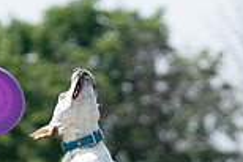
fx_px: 5986
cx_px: 188
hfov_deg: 2.3
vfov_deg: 1.6
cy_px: 295
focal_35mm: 886
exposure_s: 1/4000
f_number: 5.6
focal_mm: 236
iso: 1250
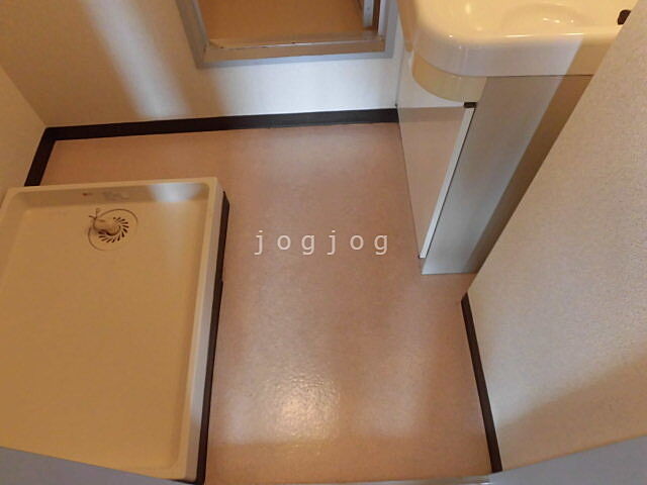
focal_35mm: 24
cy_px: 242
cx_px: 324
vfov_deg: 56.8
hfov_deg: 71.6
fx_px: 449
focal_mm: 4.3
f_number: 3.1
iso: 320
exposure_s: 1/30
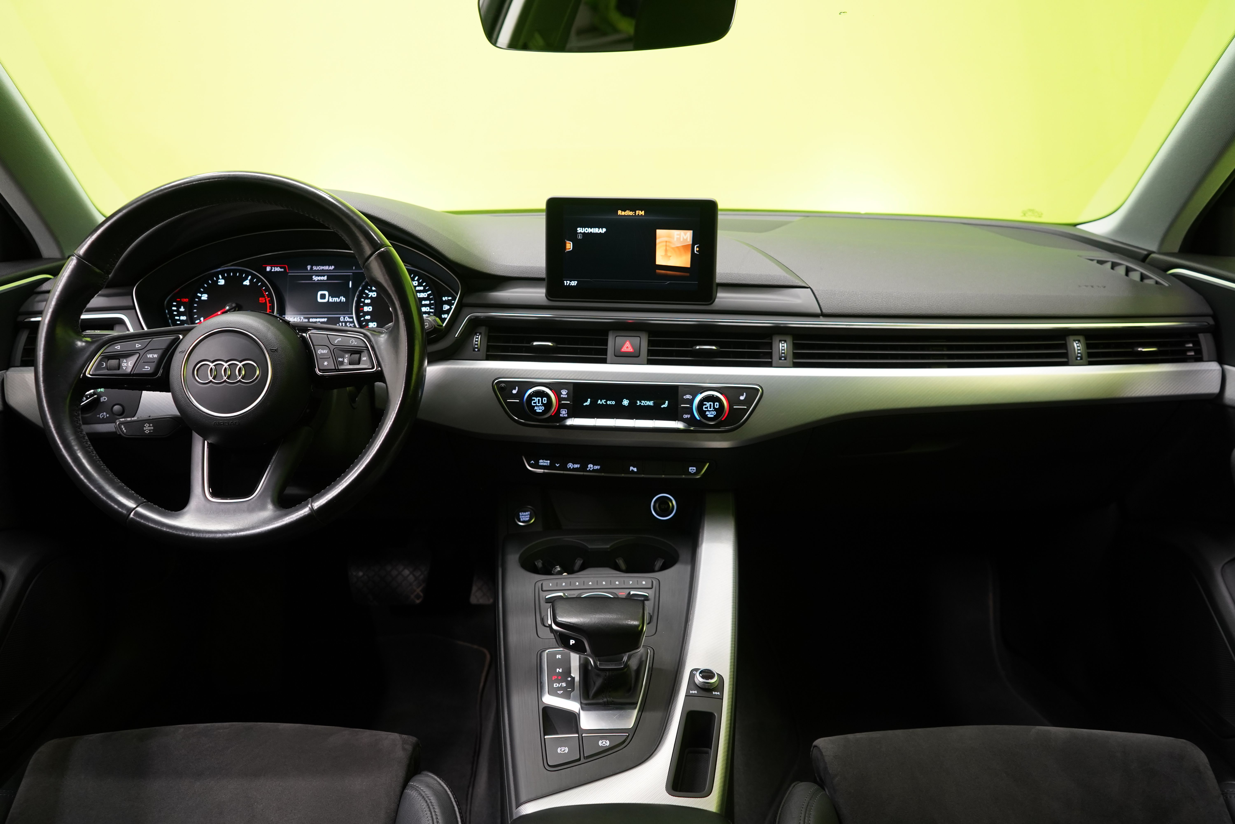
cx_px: 618
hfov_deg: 65.5
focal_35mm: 28
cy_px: 412
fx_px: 960
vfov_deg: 46.4
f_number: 5
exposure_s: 1/25
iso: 1250
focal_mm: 28
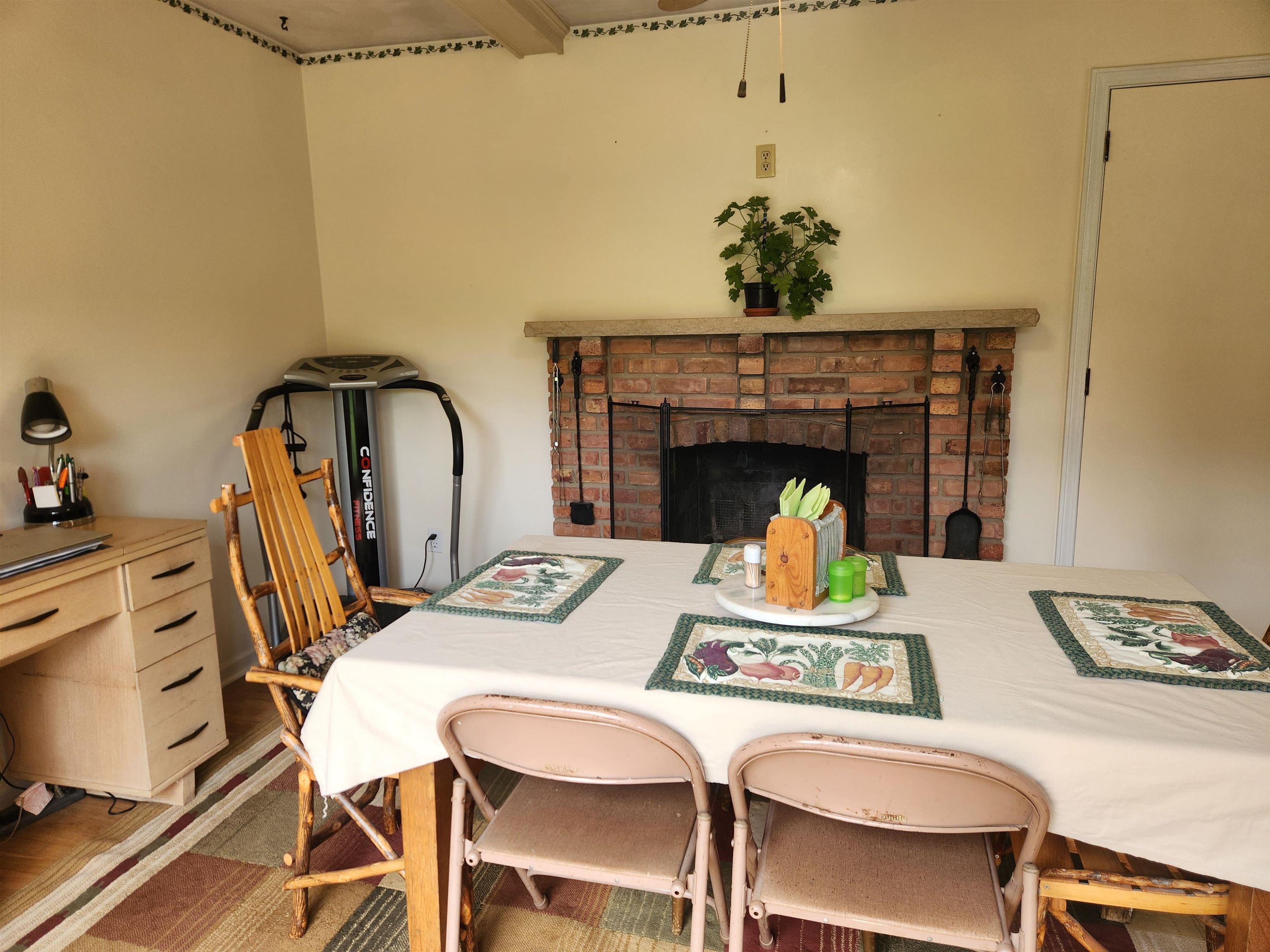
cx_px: 635
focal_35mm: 23
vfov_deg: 58.9
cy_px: 476
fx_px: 844
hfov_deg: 73.9
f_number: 1.8
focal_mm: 5.4
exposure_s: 1/120
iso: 50
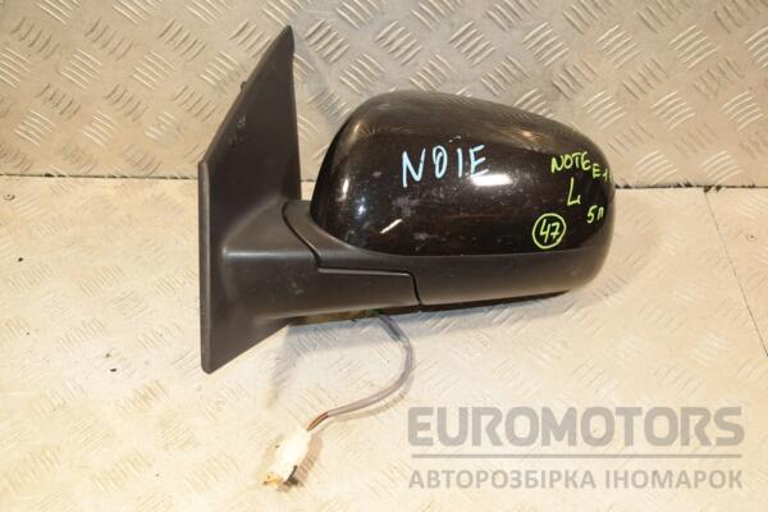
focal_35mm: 38
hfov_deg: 51.3
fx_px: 800
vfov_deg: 35.5
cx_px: 384
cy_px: 256
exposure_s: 1/160
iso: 800
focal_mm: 25
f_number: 5
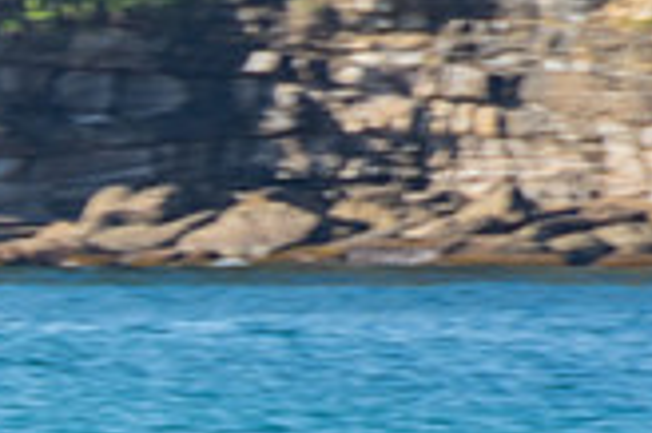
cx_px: -497
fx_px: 38411
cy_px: 685
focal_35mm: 2123
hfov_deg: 1.0
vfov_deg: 0.6
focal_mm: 400
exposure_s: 1/30
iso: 100
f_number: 18
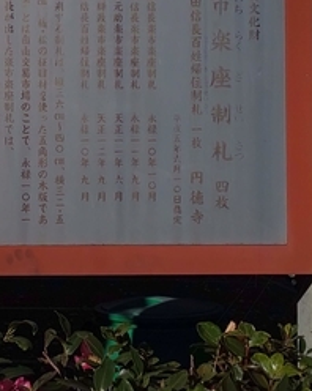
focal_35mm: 63
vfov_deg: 29.9
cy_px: 136
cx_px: 25
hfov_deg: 23.5
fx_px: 728
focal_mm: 3.45
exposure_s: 1/3891
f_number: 1.94
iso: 28
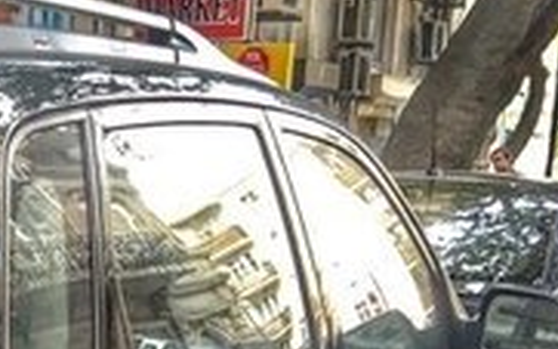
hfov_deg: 17.2
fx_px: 1703
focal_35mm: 112
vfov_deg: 11.1
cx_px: -210
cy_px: 579
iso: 50
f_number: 2.2
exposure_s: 1/17
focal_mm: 4.15
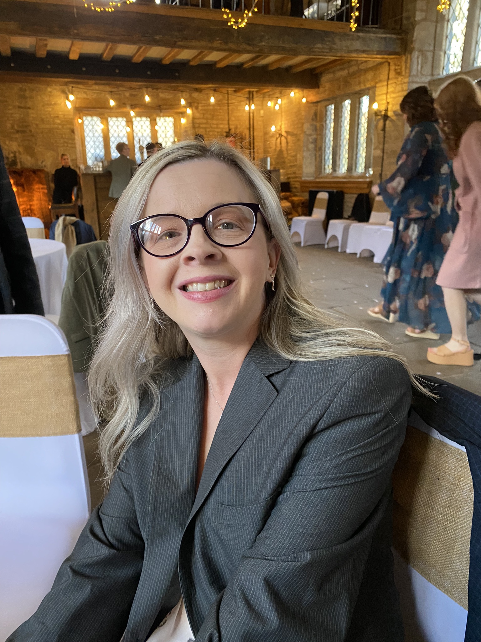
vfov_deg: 67.3
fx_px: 482
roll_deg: +0.7
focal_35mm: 26
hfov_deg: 53.1
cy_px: 321
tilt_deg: -15.0
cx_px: 240
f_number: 1.8
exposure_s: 1/50
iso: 320
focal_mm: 4.25
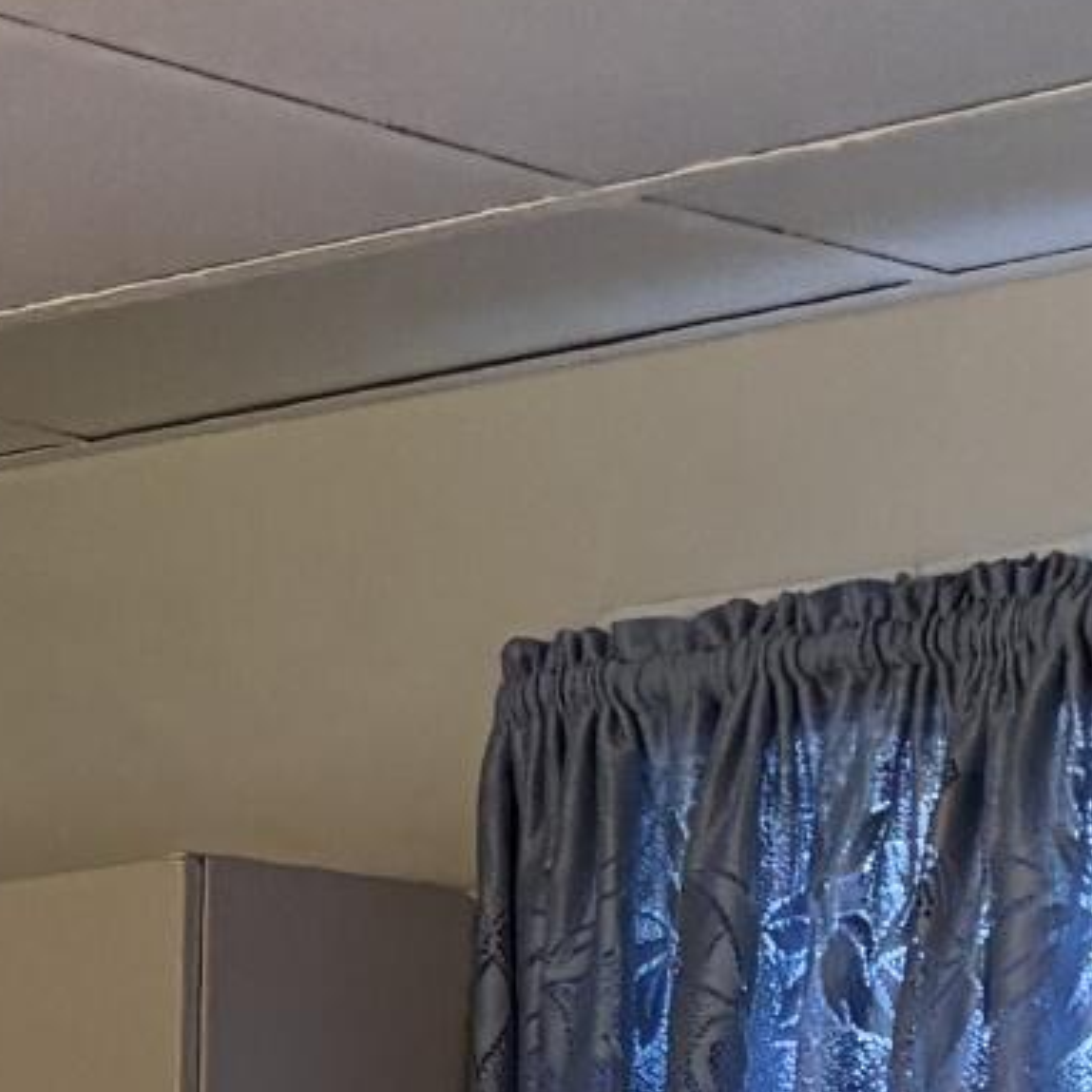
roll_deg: -0.2
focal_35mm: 180
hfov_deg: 9.5
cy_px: 3122
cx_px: -419
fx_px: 6424
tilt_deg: -11.7
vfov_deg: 8.4
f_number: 1.6
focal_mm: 5.96
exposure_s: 1/60
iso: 200
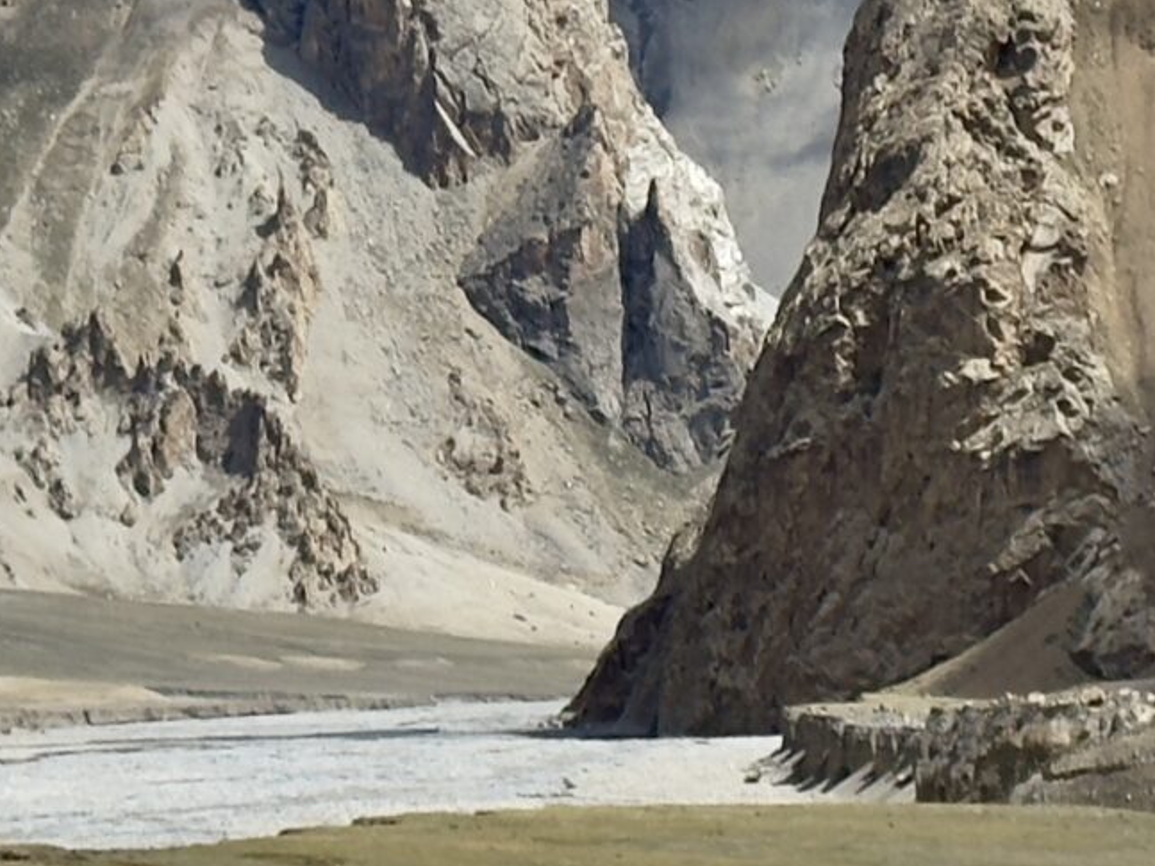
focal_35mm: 190
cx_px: 530
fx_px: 6338
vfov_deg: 7.8
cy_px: 336
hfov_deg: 10.4
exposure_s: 1/5376
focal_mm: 6.76
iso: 64
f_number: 1.78
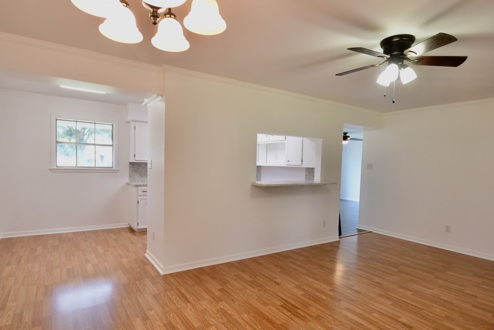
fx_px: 288
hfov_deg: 81.2
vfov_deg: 59.5
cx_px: 250
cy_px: 177
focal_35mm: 21
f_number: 7.1
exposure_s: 1/25
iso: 500
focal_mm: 11
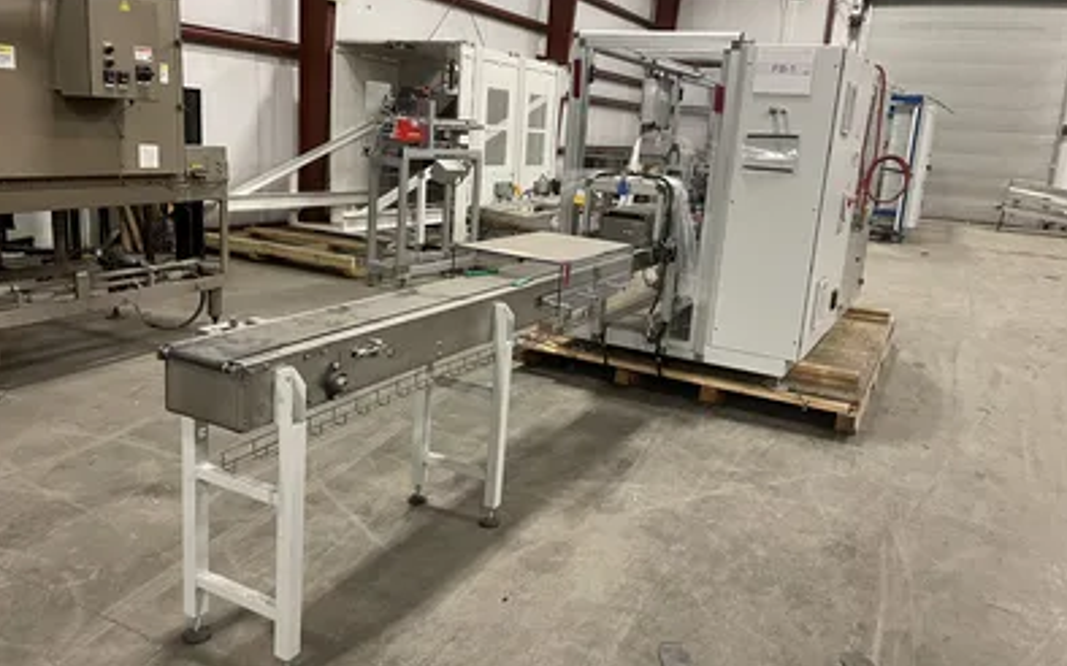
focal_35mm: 28
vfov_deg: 44.5
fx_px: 814
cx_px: 531
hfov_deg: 66.5
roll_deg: -2.7
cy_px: 303
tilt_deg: -12.3
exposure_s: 1/60
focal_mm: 4.2
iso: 200
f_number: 1.6
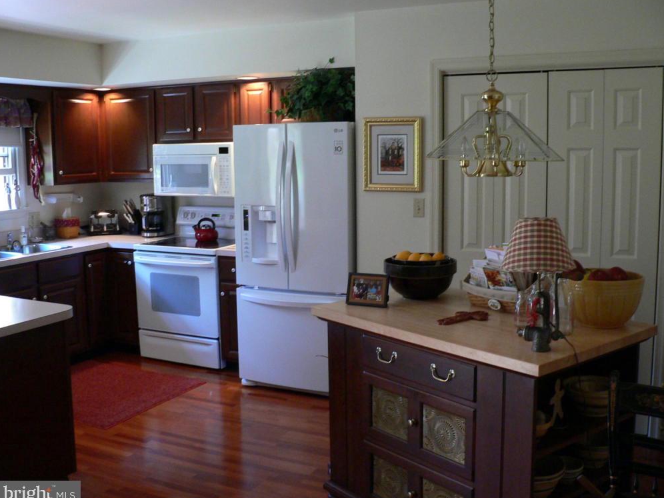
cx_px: 339
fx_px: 710
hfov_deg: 50.1
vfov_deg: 38.7
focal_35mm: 37
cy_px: 252
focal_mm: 6
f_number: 2.8
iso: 200
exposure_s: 1/10
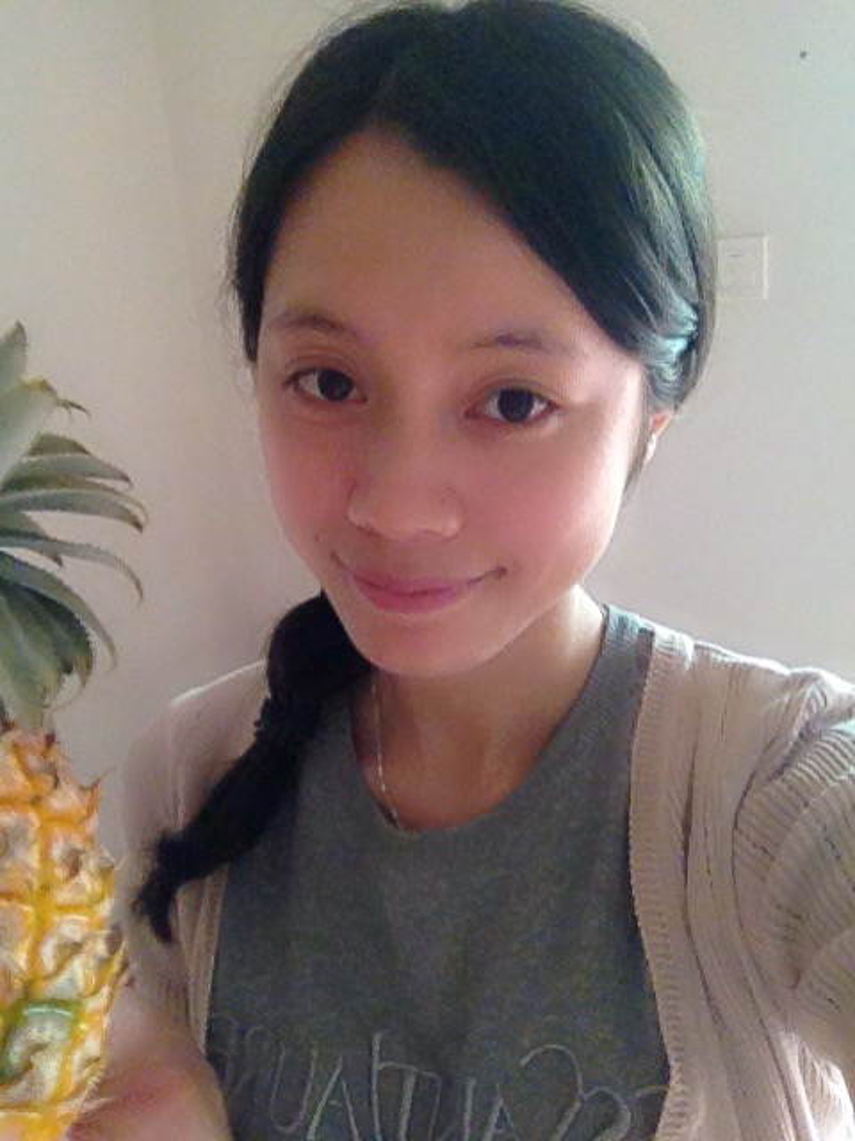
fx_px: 1153
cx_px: 428
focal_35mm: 35
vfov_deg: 52.6
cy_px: 570
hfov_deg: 40.7
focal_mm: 1.85
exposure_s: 1/20
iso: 200
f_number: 2.4
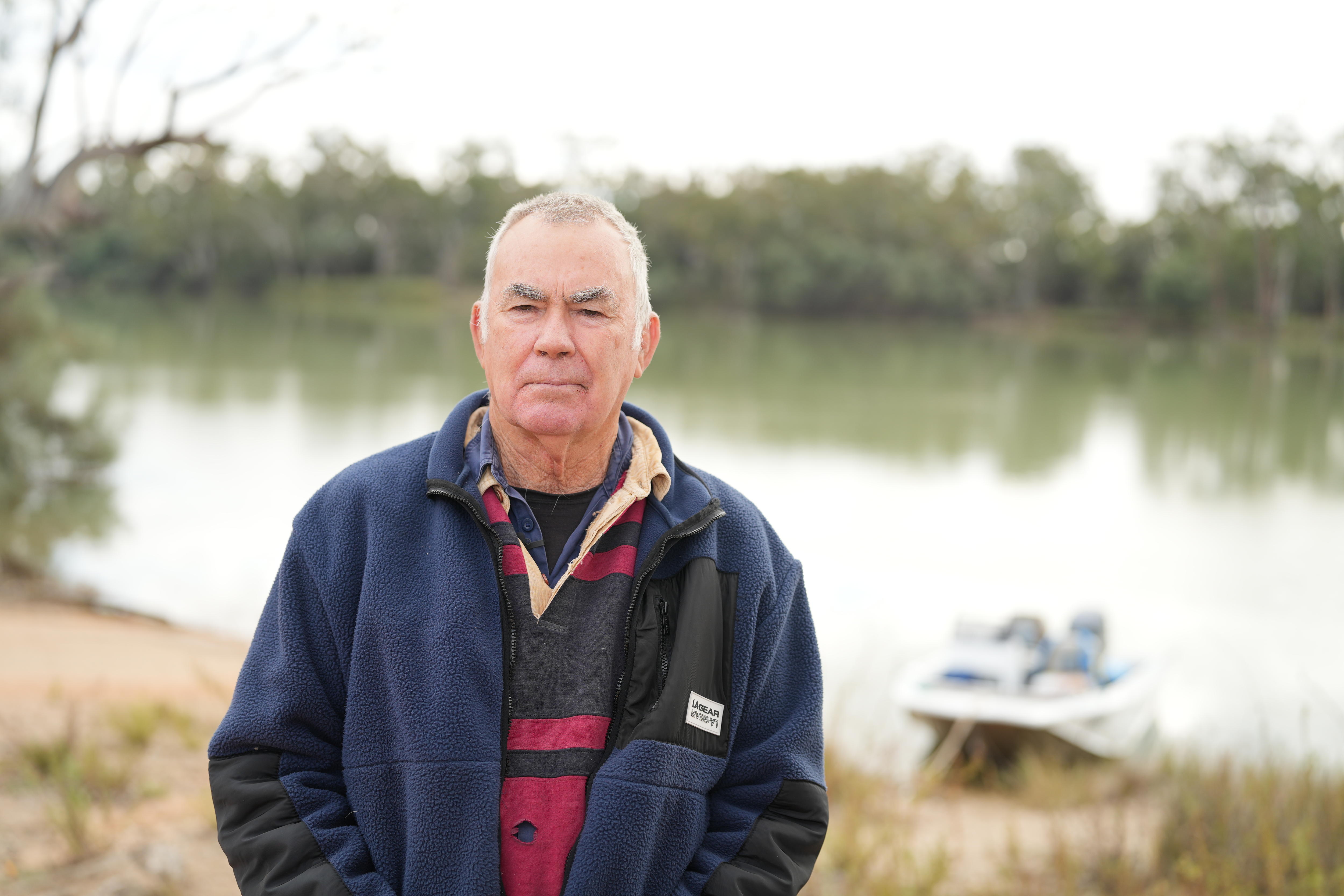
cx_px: 672
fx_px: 1866
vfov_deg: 27.0
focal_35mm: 50
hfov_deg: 39.6
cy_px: 448
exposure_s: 1/640
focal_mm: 50
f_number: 2
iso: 100
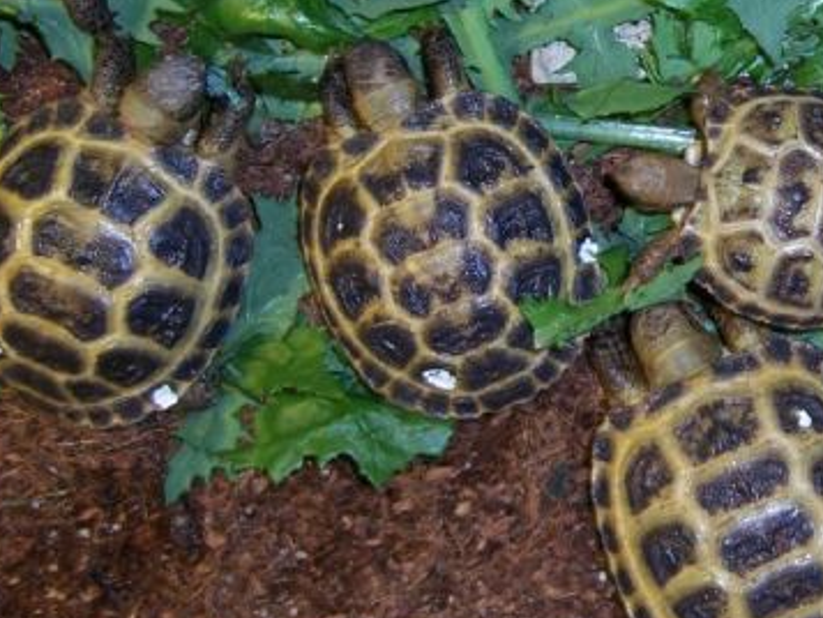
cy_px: 83
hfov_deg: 25.8
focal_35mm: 74
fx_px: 1760
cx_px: 666
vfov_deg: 19.6
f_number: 2.8
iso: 80
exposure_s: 1/60
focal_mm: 5.5
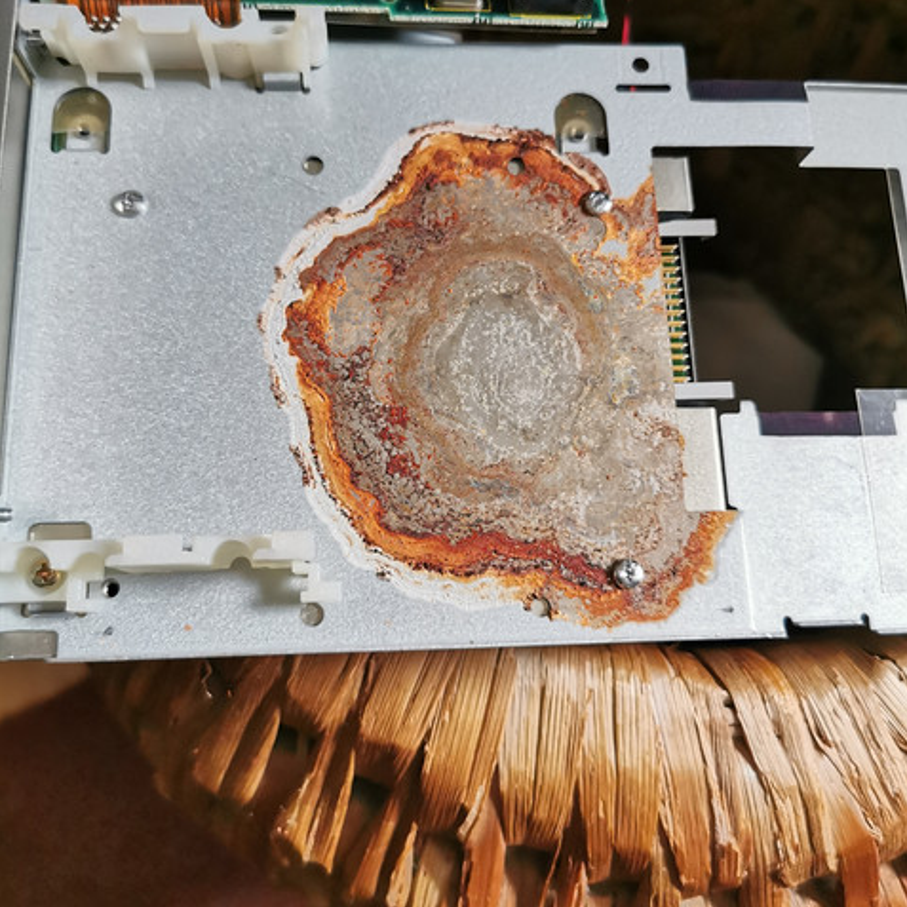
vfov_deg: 50.9
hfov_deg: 51.1
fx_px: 949
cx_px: 454
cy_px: 375
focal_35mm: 32
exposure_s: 1/50
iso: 320
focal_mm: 5.56
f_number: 1.6
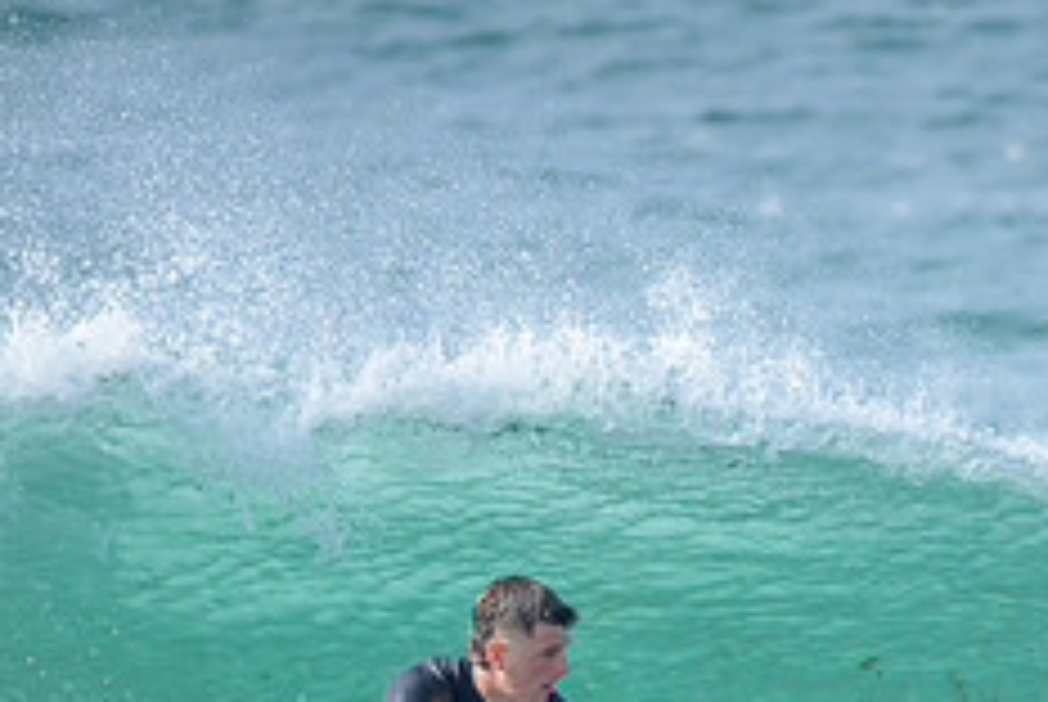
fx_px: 63745
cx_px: 813
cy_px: 771
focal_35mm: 2187
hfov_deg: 0.9
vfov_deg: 0.6
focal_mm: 800
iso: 450
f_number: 6.3
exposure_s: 1/2000
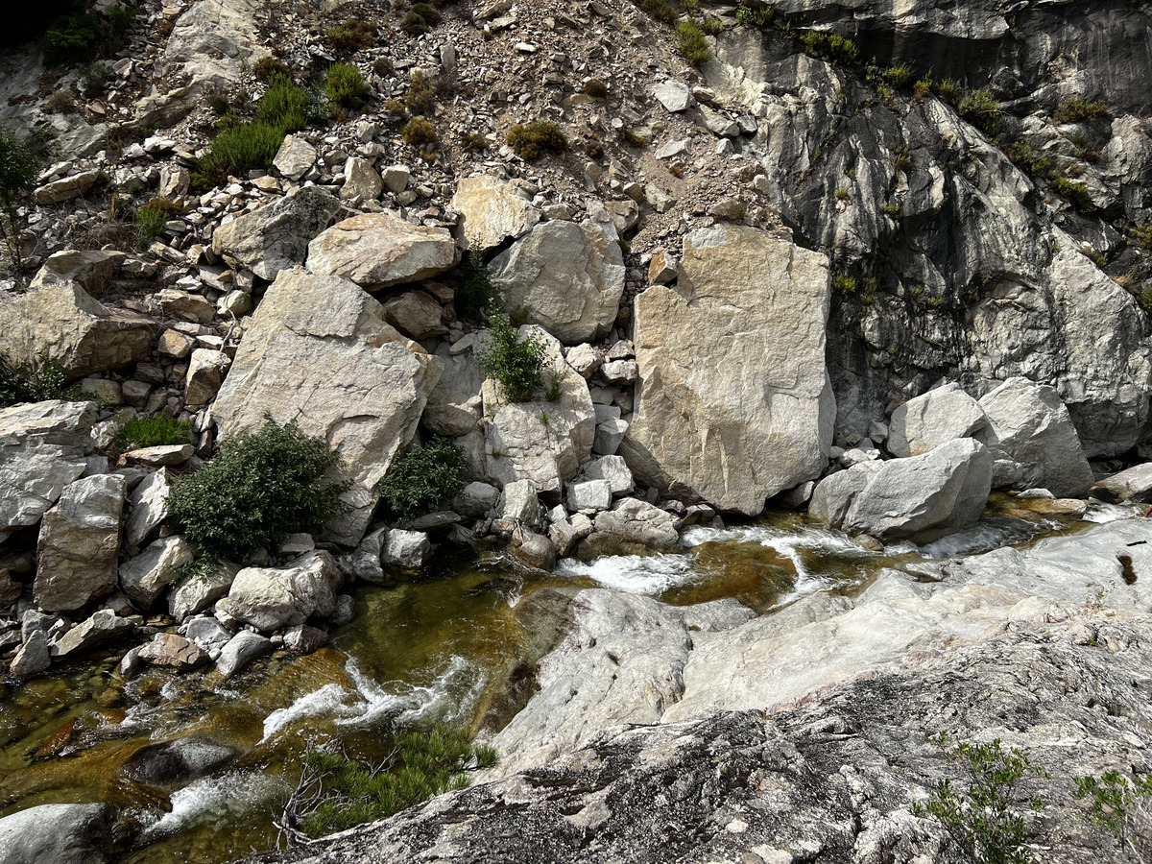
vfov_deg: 53.1
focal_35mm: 26
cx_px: 576
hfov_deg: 67.3
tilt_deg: -19.7
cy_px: 432
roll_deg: +0.0
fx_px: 865
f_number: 1.5
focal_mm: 5.7
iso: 50
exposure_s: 1/4115
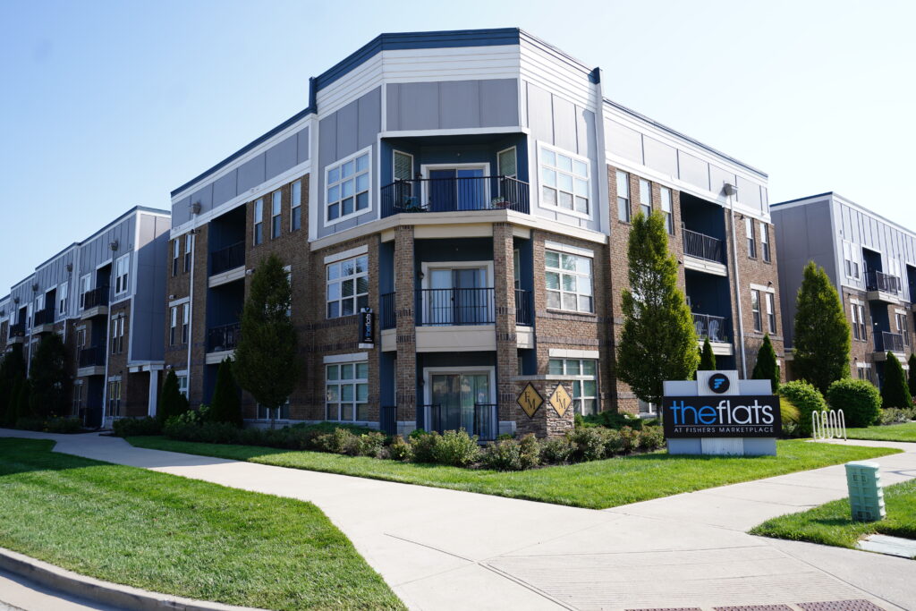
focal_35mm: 26
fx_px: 662
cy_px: 306
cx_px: 458
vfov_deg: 49.6
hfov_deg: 69.4
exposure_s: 1/1000
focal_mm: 26
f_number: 2.8
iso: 100
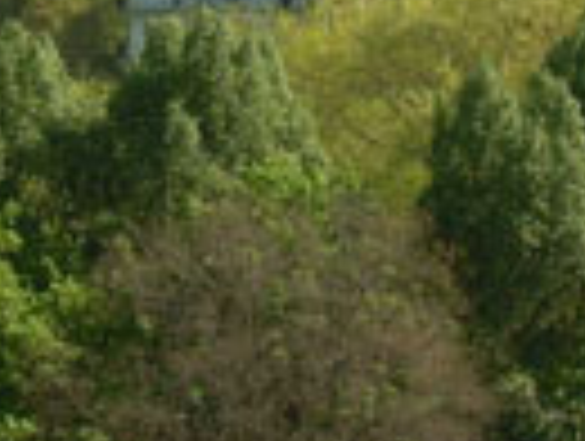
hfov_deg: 7.9
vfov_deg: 6.0
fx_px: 4233
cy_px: 16
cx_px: 333
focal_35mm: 250
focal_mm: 11
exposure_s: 1/177
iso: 50
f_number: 5.9
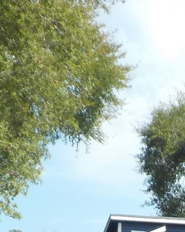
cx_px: 241
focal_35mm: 124
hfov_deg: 12.1
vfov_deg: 14.5
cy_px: 346
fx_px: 849
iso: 125
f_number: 3.3
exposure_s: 1/800
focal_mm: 4.1
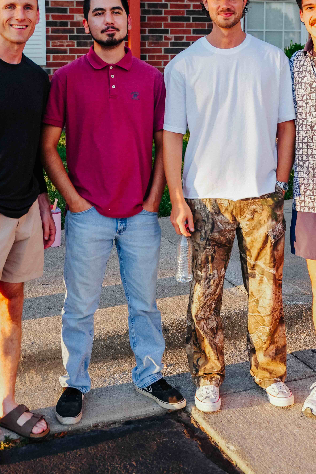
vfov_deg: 32.7
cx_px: 211
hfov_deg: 22.3
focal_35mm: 61
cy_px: 139
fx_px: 797
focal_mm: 30.8
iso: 160
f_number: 2.8
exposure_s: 1/250
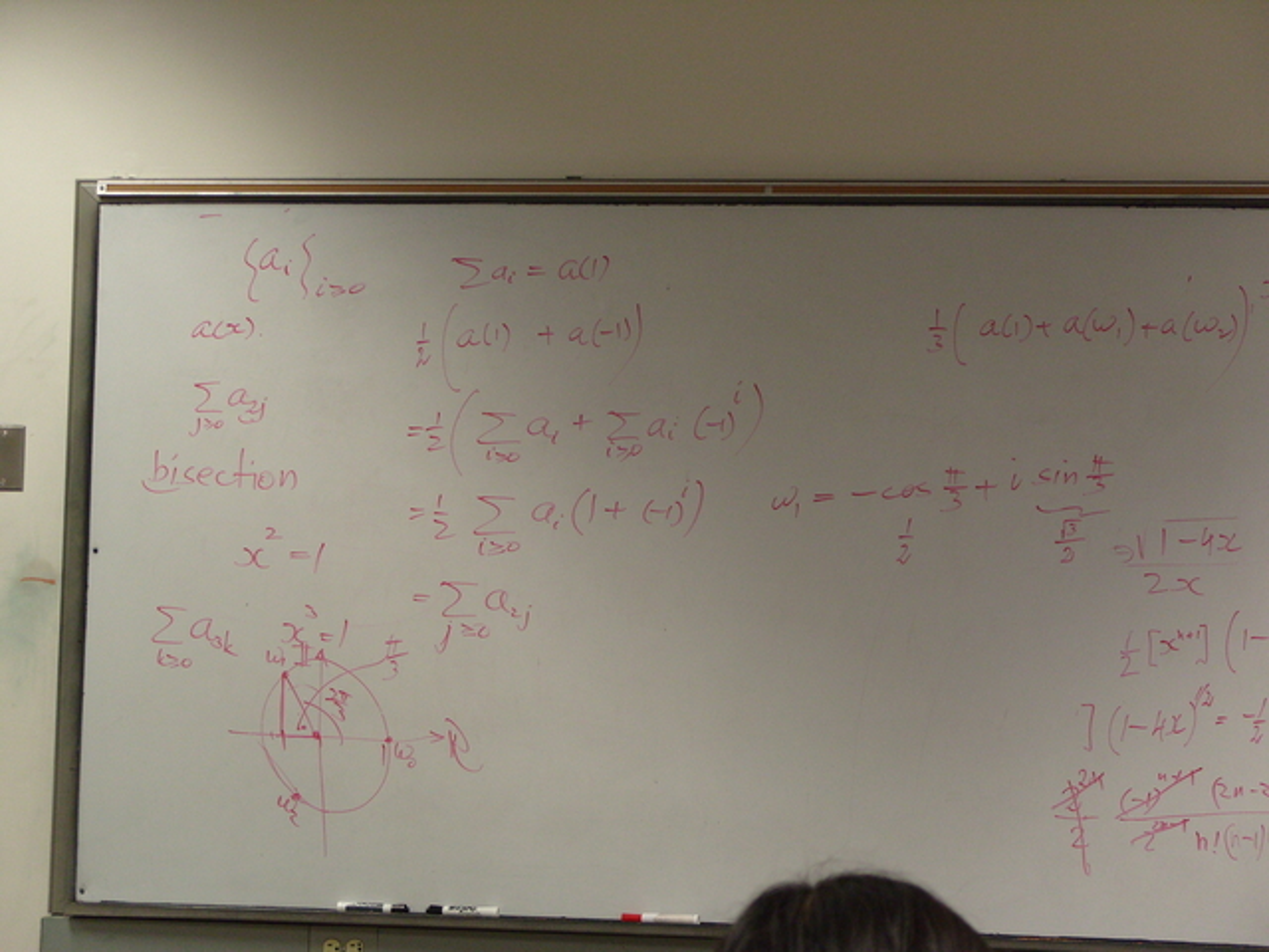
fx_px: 2566
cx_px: 634
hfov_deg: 27.8
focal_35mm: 70
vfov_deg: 21.0
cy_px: 476
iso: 200
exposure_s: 1/45
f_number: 3.3
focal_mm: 15.5
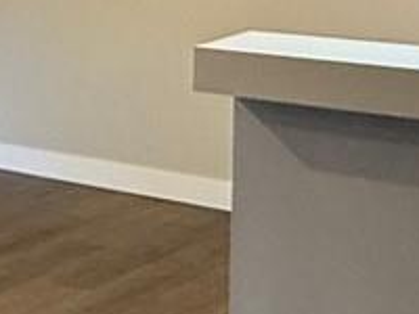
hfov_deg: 14.8
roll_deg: +0.4
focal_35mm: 112
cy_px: -57
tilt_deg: -2.4
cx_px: -390
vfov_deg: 12.9
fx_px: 1356
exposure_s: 1/60
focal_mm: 2.22
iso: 400
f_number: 2.2
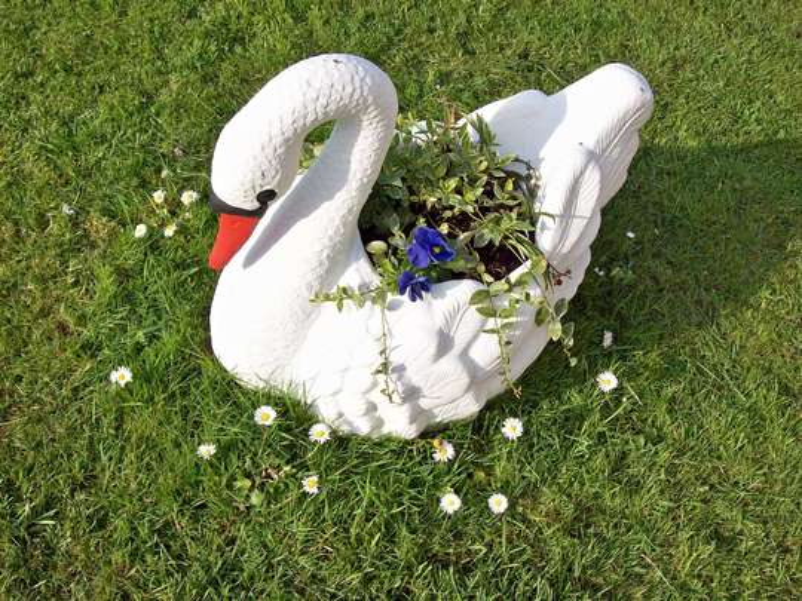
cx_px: 401
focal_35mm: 45
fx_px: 1043
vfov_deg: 32.2
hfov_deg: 42.1
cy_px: 300
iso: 80
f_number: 5.4
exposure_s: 1/384
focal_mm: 7.6
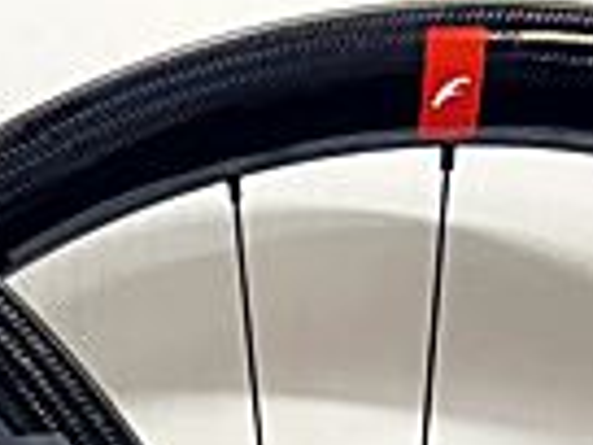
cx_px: -174
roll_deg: -0.9
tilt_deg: -16.8
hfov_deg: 12.5
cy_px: 1152
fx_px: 2621
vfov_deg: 8.6
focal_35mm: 153
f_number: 1.8
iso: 640
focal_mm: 4.25
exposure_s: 1/25
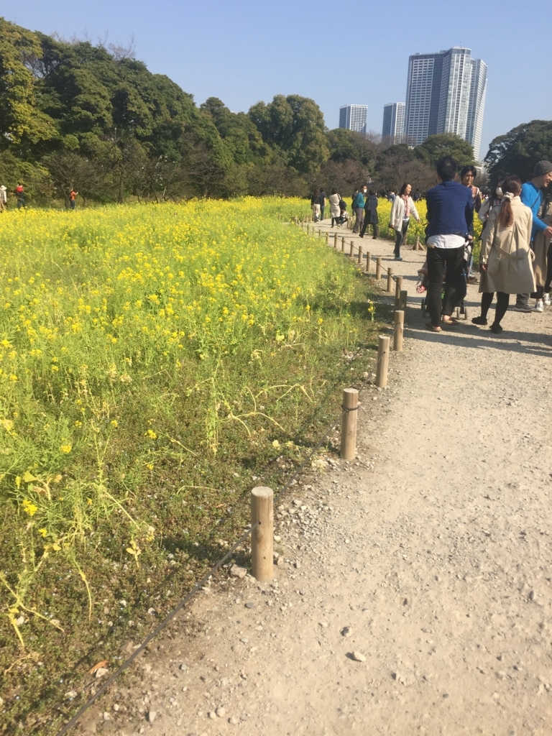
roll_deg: -0.7
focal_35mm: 29
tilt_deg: -14.2
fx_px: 617
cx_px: 276
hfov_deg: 48.2
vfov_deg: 61.7
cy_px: 368
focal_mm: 4.15
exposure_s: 1/1799
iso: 32
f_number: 2.2
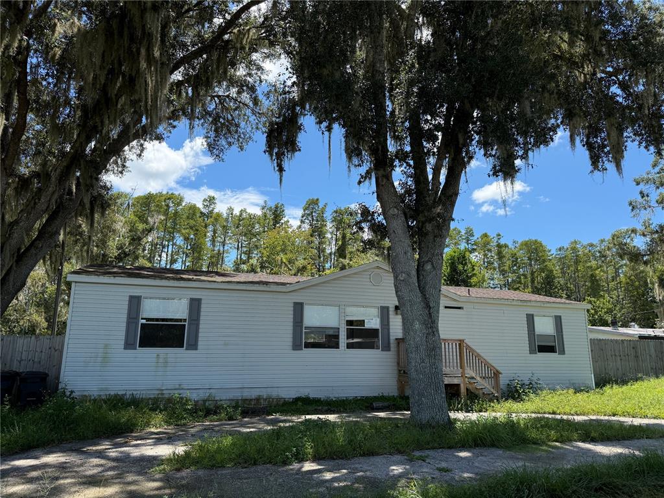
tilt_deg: +13.9
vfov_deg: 56.8
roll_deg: -0.1
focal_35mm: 24
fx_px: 460
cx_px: 332
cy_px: 249
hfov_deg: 71.6
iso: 100
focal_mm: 6.76
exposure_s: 1/3021
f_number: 1.78
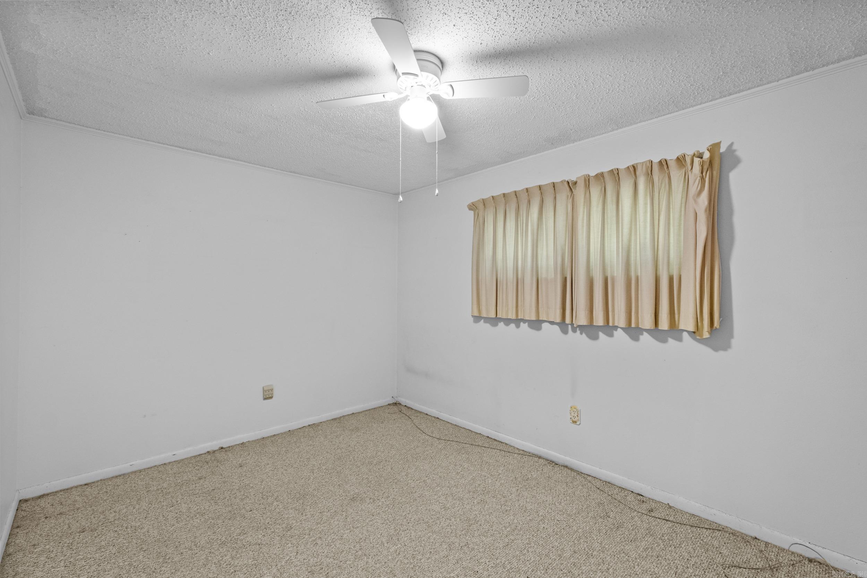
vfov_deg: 77.3
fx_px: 361
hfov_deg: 100.4
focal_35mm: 15
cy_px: 289
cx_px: 434
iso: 400
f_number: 8
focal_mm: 10
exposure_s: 6.5
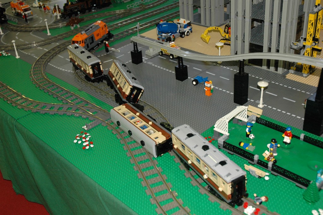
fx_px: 390
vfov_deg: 30.8
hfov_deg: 45.0
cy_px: 108
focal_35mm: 44
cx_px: 162
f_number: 5.6
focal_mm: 29
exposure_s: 1/25
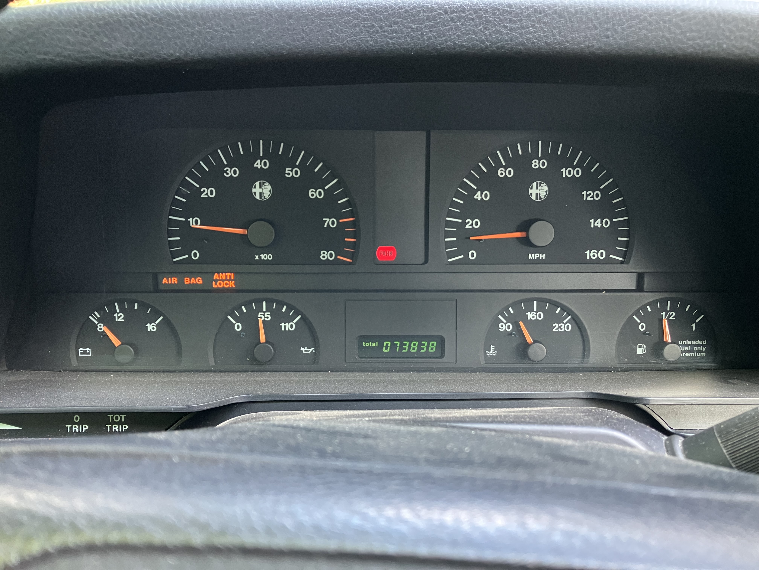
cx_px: 380
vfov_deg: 49.7
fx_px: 614
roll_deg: +0.5
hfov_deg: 63.4
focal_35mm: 28
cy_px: 285
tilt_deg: -20.2
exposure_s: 1/60
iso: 200
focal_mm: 3.99
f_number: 1.8
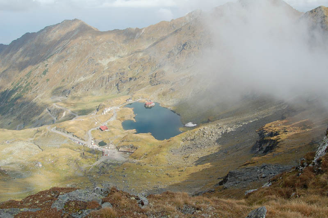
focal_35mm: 27
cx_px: 164
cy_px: 109
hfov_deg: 67.4
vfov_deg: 47.9
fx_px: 246
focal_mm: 18
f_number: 10
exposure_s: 1/250
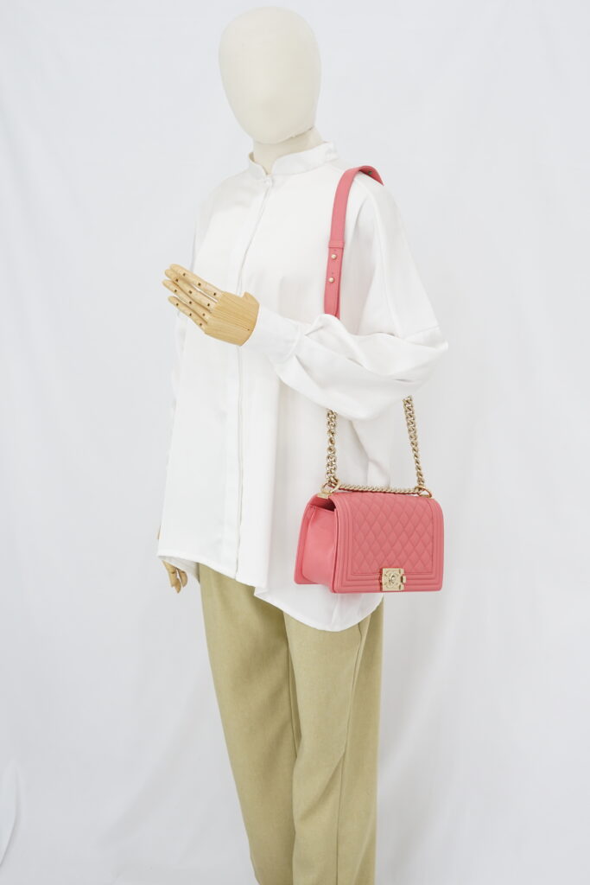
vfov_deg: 39.6
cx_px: 295
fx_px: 1229
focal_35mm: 50
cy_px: 442
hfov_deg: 27.0
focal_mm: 50
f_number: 6.3
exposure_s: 1/8
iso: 640
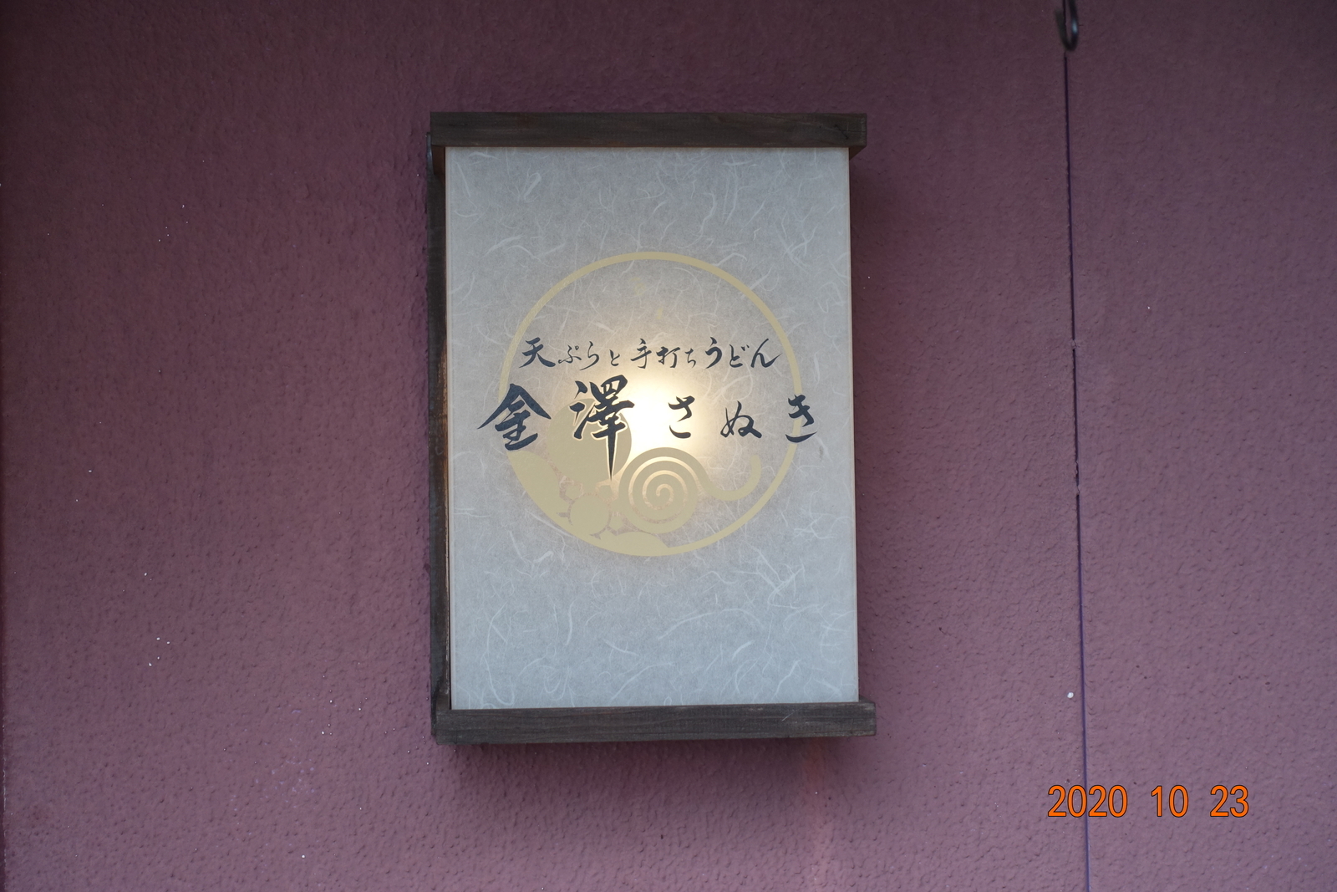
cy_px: 446
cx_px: 668
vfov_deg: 21.9
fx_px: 2303
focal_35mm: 62
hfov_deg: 32.4
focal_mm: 22.77
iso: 250
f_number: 2.8
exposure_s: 1/80
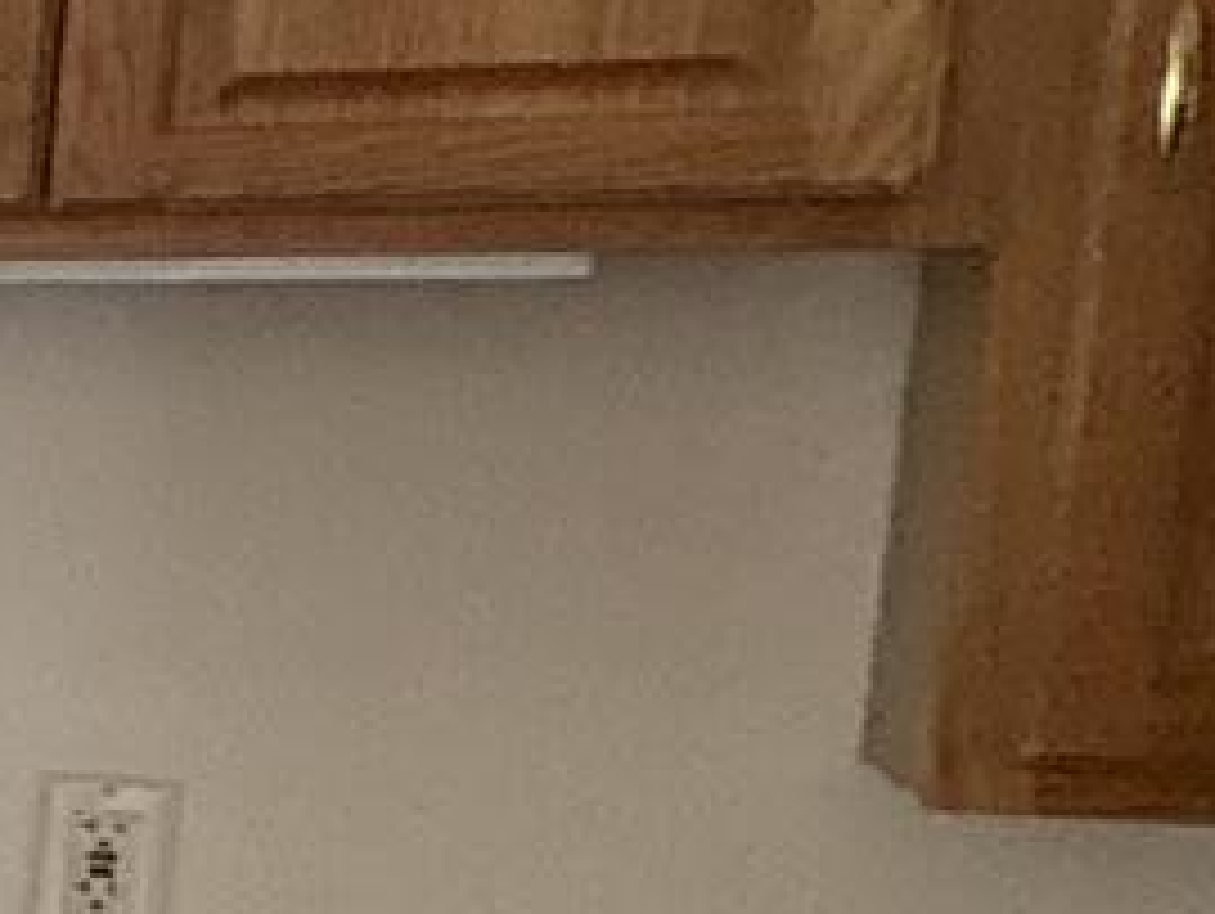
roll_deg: +0.6
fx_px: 3724
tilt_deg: -6.6
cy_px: 770
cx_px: -3141
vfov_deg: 13.9
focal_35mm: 106
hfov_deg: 9.3
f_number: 2.2
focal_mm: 2.22
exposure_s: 1/93
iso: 250
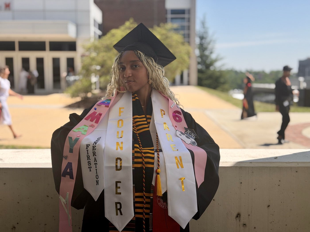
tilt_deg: -4.4
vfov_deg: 30.3
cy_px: 116
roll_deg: +0.4
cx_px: 155
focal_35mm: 48
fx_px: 430
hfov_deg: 39.7
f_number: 1.78
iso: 80
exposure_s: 1/3534
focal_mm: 6.76
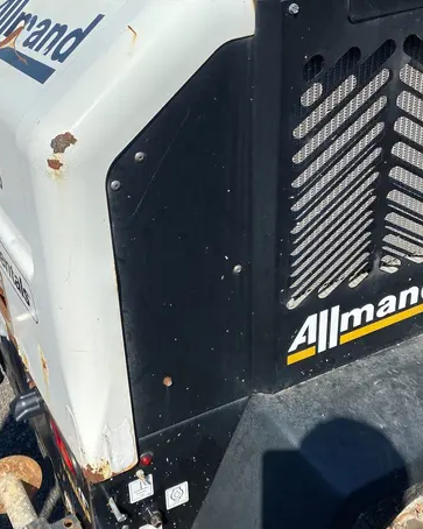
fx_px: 642
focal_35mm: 41
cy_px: 222
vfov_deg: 44.6
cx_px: 119
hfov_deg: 35.8
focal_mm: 4.25
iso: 32
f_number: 1.8
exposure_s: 1/4608
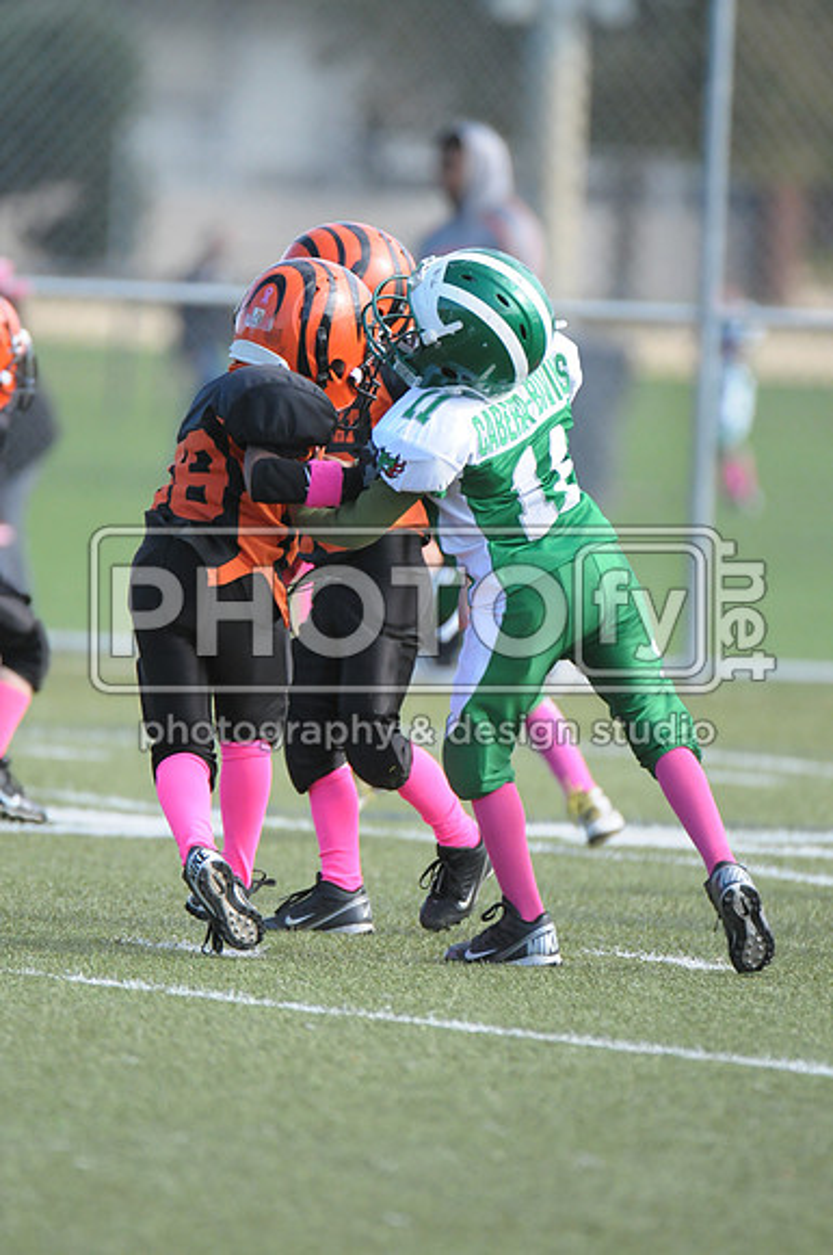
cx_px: 416
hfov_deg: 2.3
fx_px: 20886
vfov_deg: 3.4
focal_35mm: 600
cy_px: 628
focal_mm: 400
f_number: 4
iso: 1600
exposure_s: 1/3200
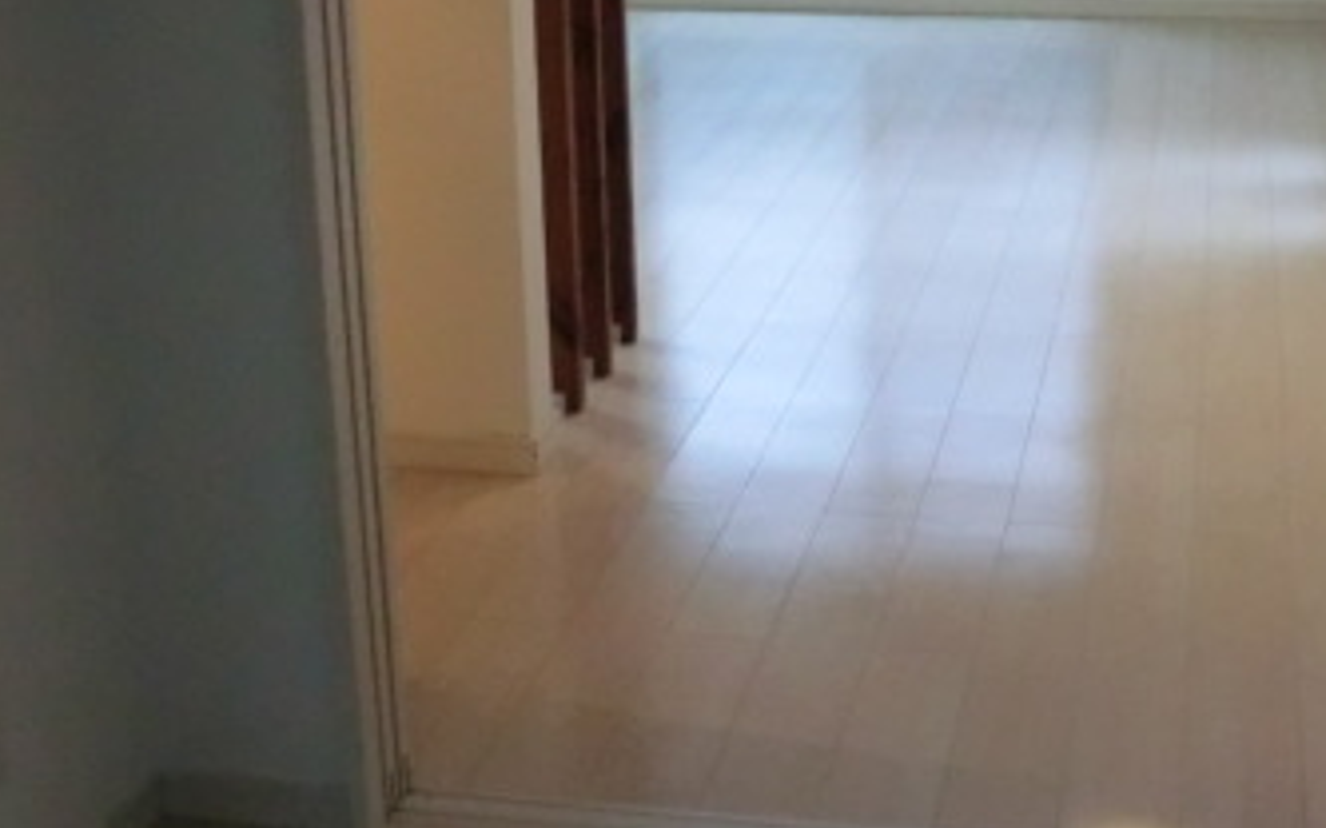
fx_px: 2132
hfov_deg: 34.4
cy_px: 143
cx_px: 796
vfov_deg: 21.7
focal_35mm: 59
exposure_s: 1/60
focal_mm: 5.2
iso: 640
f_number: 3.5
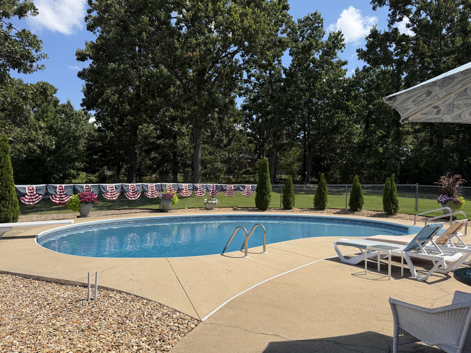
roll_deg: -0.9
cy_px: 179
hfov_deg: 69.4
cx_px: 239
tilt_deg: -0.2
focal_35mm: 25
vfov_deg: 54.9
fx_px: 340
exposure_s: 1/4405
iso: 80
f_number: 1.78
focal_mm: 6.76
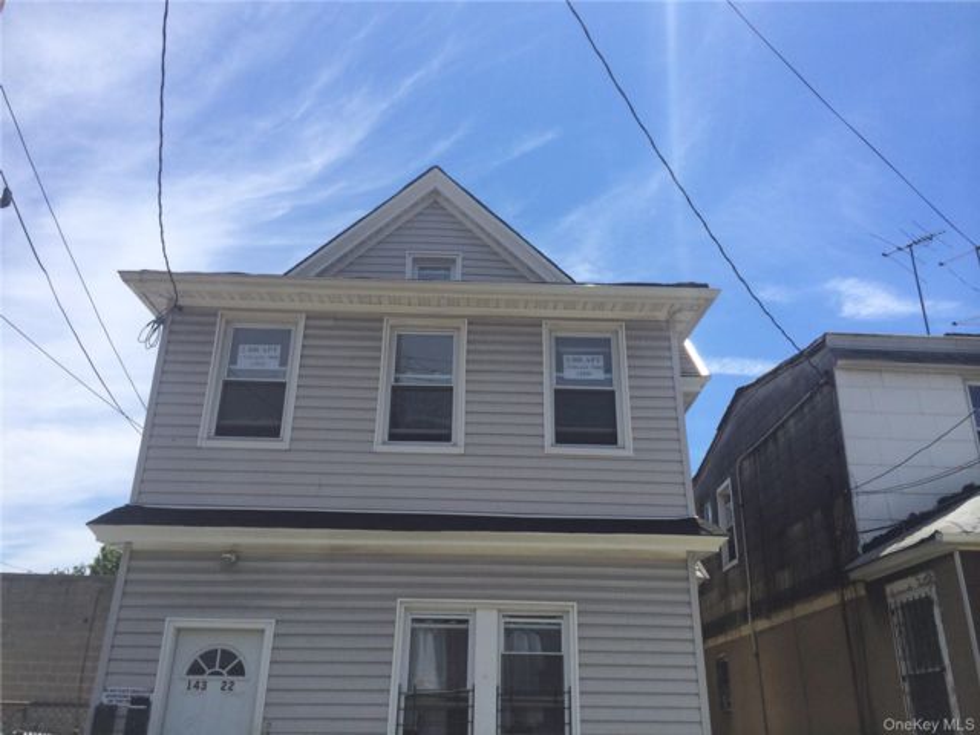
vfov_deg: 46.8
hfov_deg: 60.0
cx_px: 490
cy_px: 368
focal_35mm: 30
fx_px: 849
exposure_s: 1/2415
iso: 40
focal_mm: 4.12
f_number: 2.2
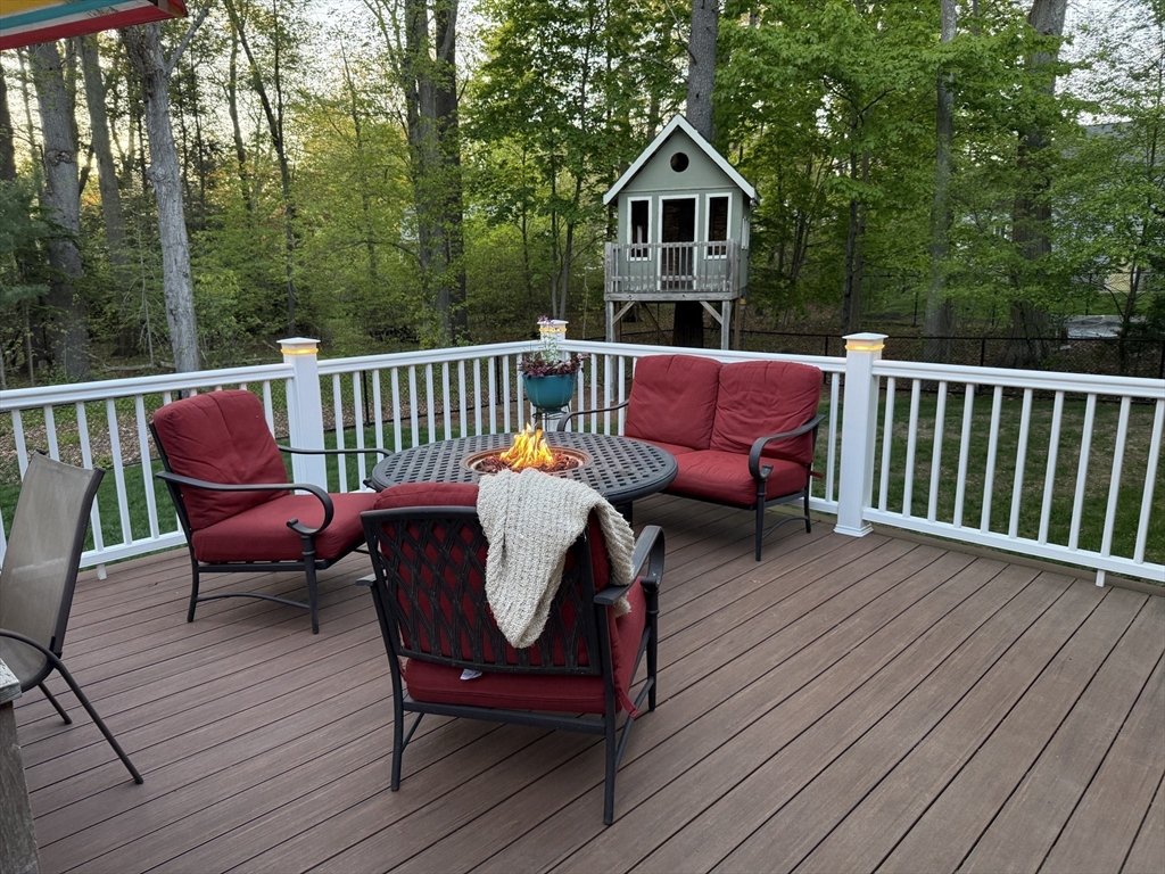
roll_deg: +0.0
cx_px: 582
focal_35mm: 24
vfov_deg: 56.8
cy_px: 437
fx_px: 808
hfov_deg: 71.6
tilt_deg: -11.6
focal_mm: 6.76
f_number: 1.78
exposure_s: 1/92
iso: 200
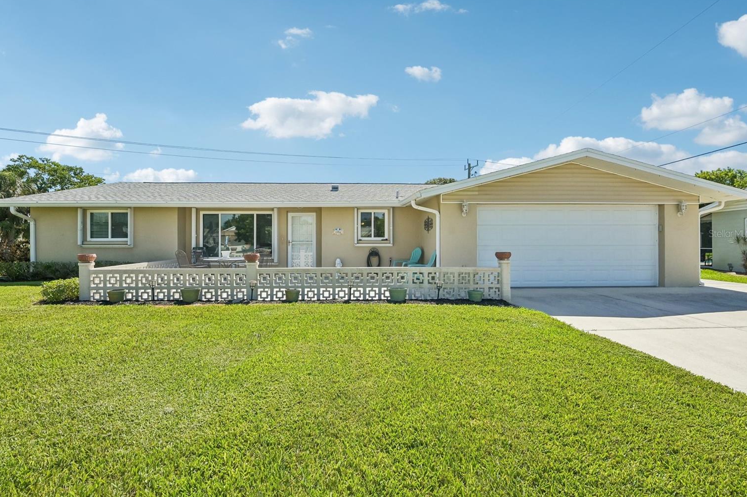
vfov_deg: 70.3
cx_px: 356
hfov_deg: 93.2
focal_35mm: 17
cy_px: 233
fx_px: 353
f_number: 8
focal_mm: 16
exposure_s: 1/1250
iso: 400
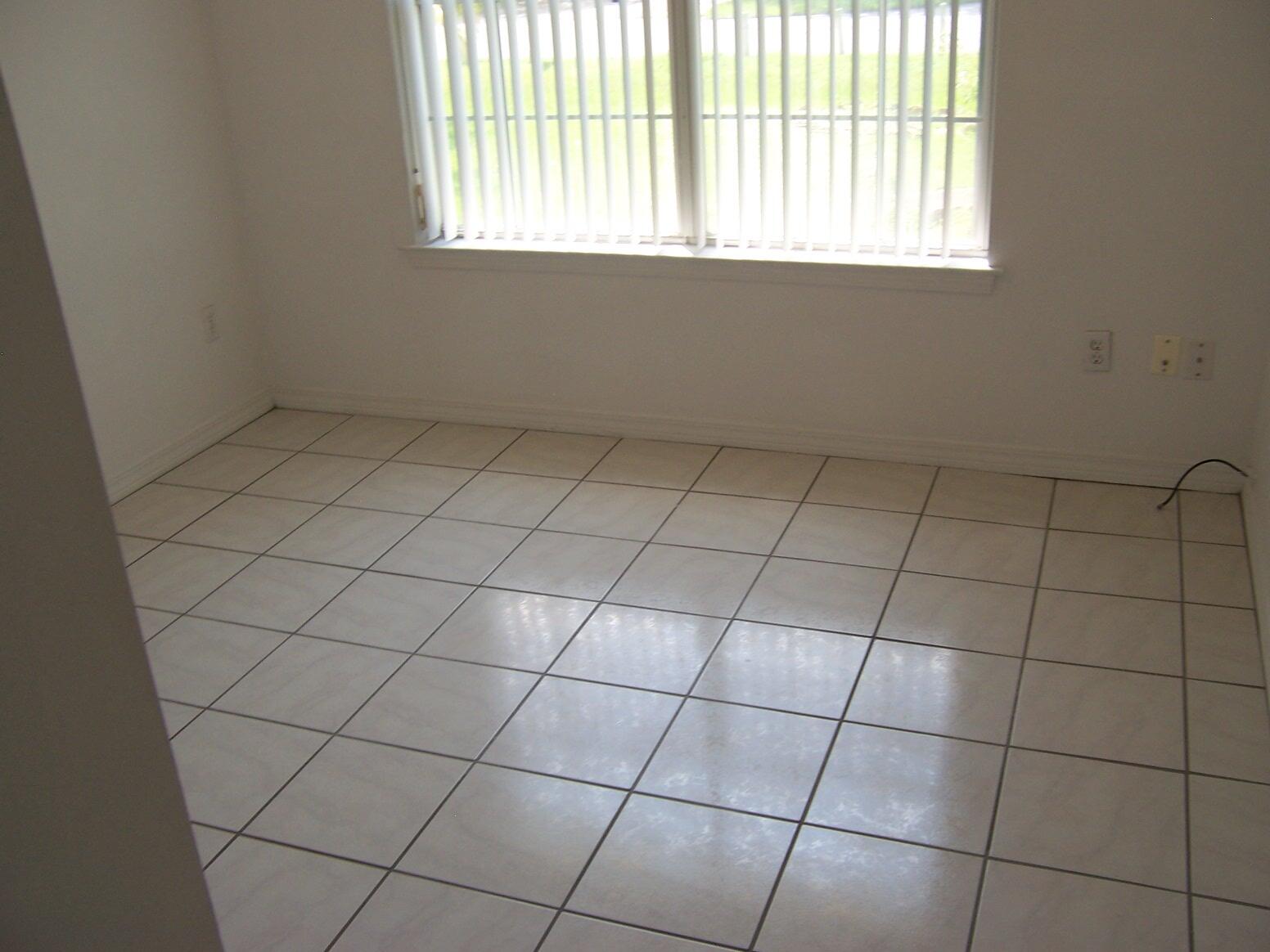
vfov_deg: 42.9
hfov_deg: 55.4
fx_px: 1211
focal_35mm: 33
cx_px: 635
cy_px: 476
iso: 80
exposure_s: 1/90
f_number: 3.4
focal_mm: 5.5
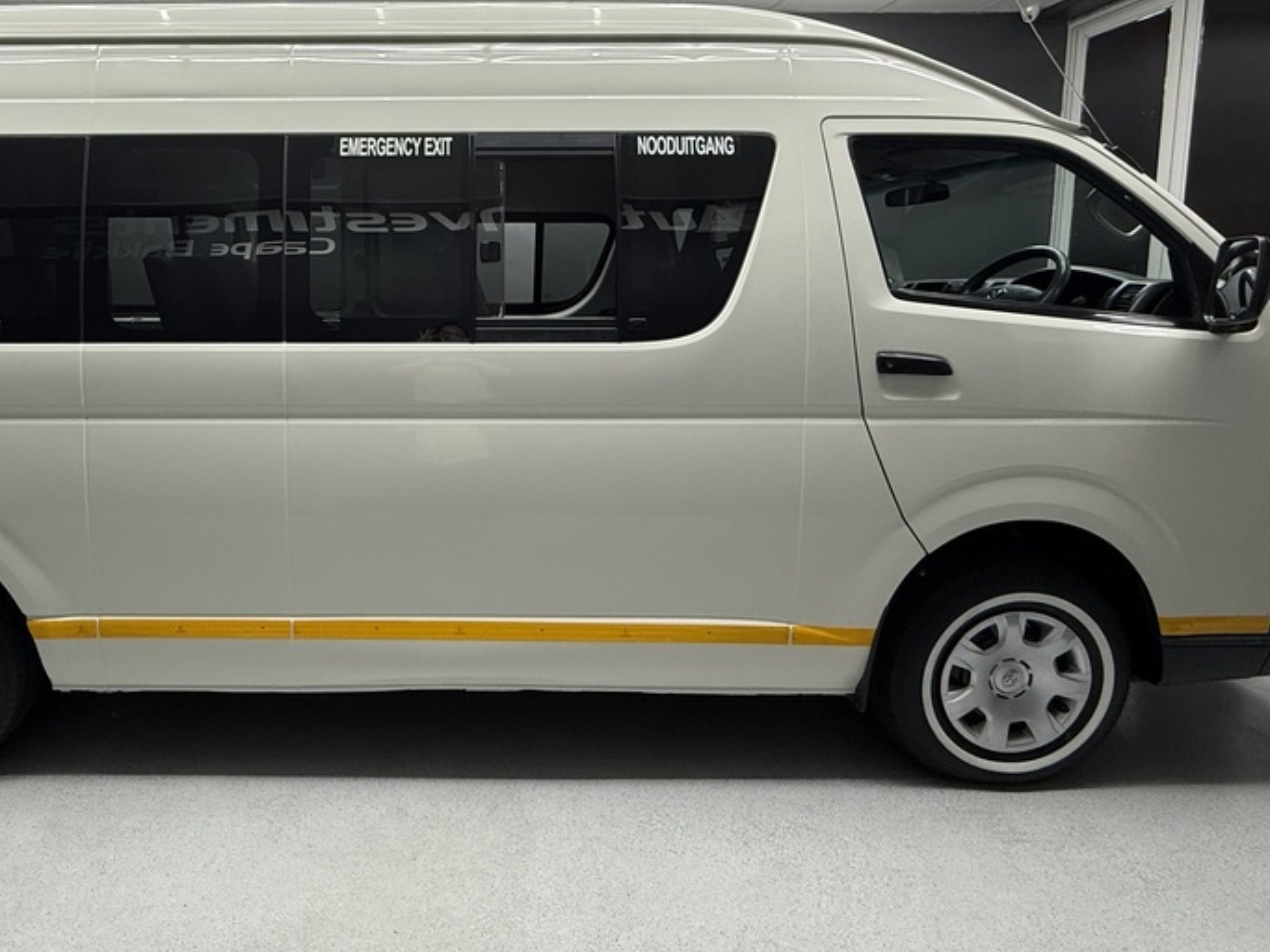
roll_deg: +0.3
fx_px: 770
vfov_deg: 62.7
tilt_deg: -5.5
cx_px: 437
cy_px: 368
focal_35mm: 21
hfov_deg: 76.8
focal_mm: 2.22
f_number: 2.2
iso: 200
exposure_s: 1/100
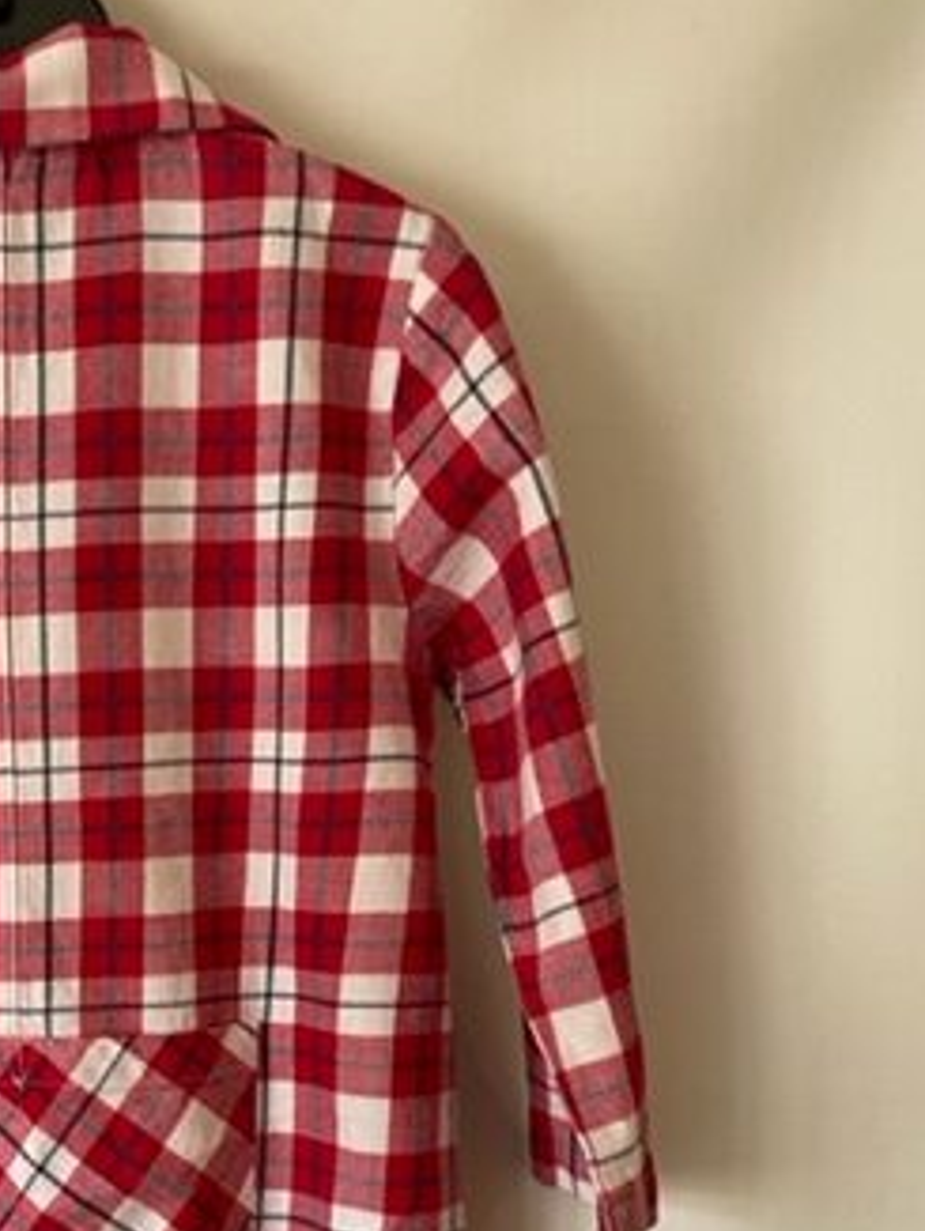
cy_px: 1065
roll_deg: +0.3
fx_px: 1815
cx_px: 87
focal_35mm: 51
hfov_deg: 27.5
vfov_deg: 35.6
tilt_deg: -12.8
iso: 80
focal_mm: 4.2
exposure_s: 1/50
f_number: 1.6
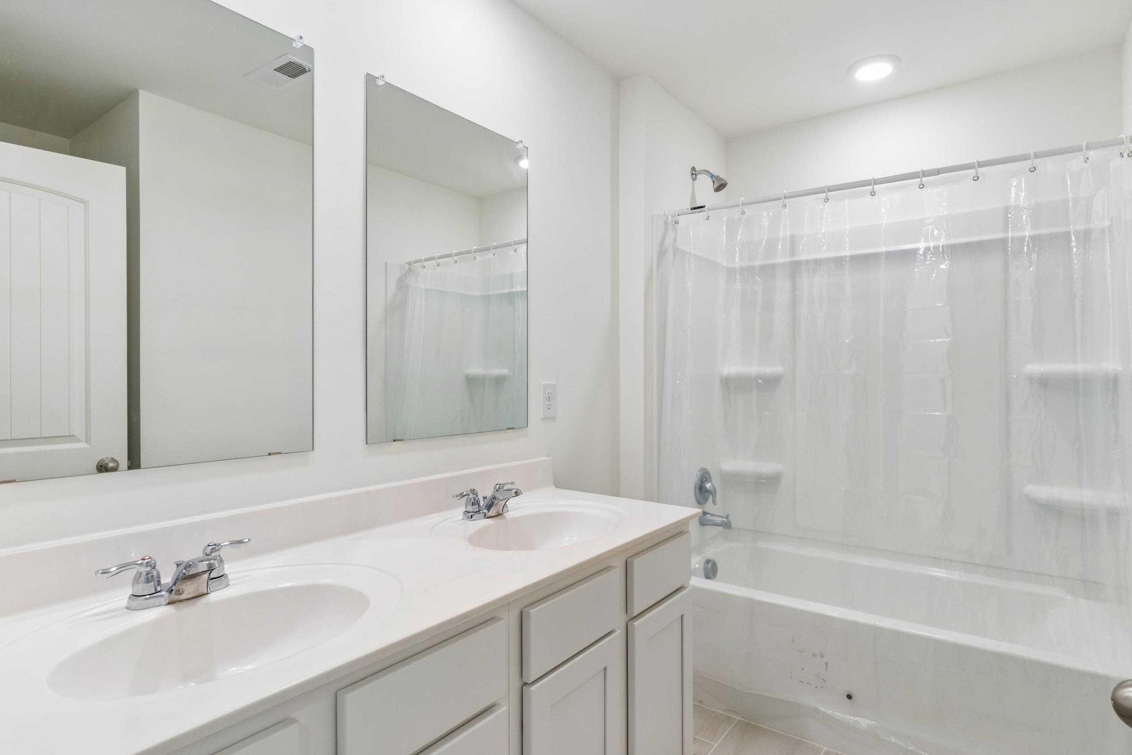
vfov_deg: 64.6
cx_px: 574
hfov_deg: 86.9
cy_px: 382
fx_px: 597
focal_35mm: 19
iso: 400
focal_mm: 16
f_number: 13
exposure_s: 1/15
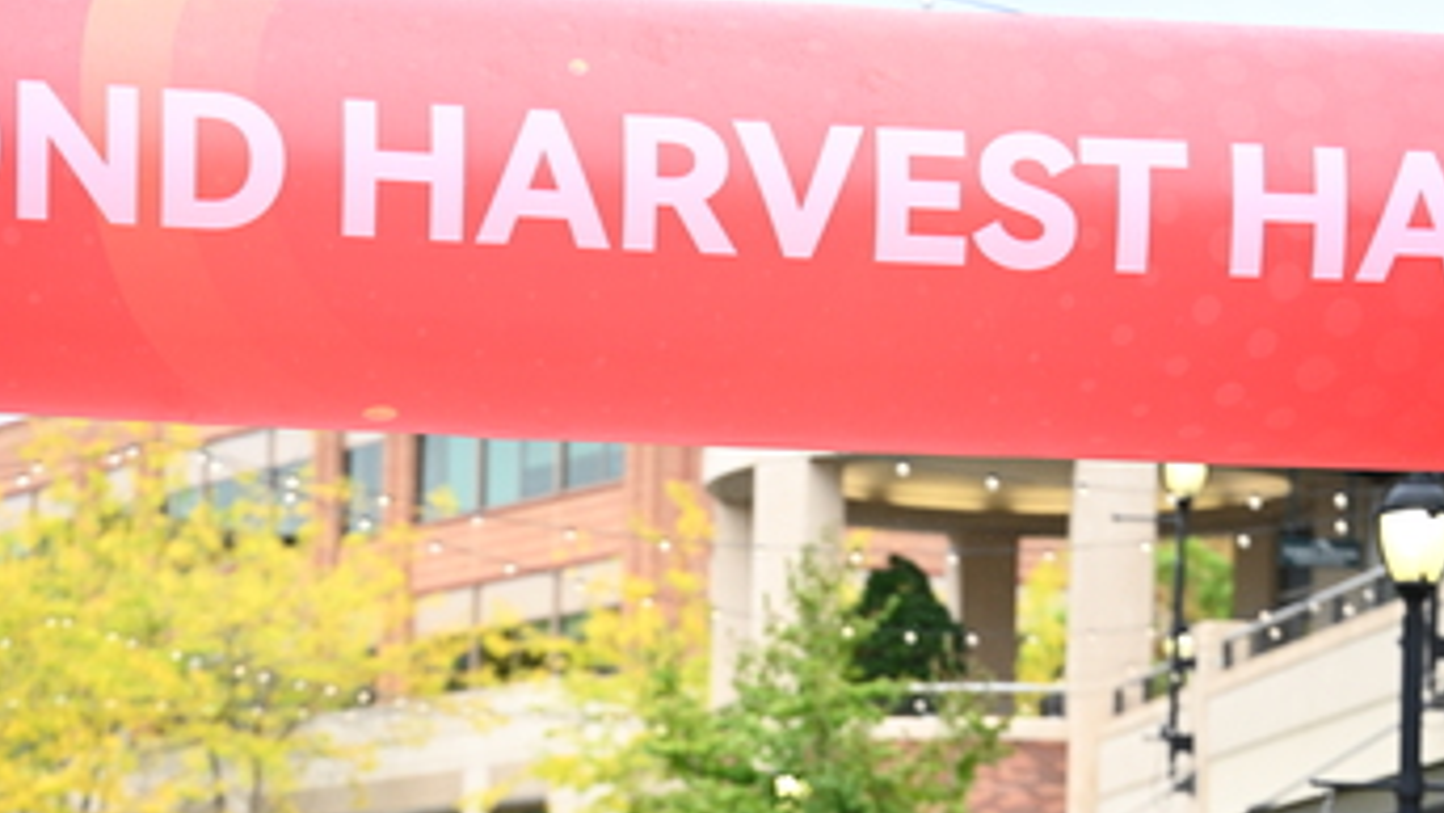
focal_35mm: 131
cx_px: 684
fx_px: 5016
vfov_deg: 9.1
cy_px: 1133
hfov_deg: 16.4
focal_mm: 78
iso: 1250
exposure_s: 1/1600
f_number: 2.8
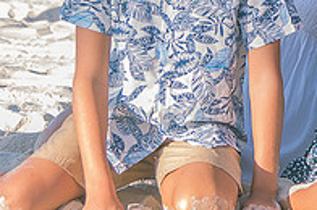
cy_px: -145
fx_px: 1670
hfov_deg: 10.5
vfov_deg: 7.0
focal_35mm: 190
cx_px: 460
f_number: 4
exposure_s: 1/250
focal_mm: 44
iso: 320
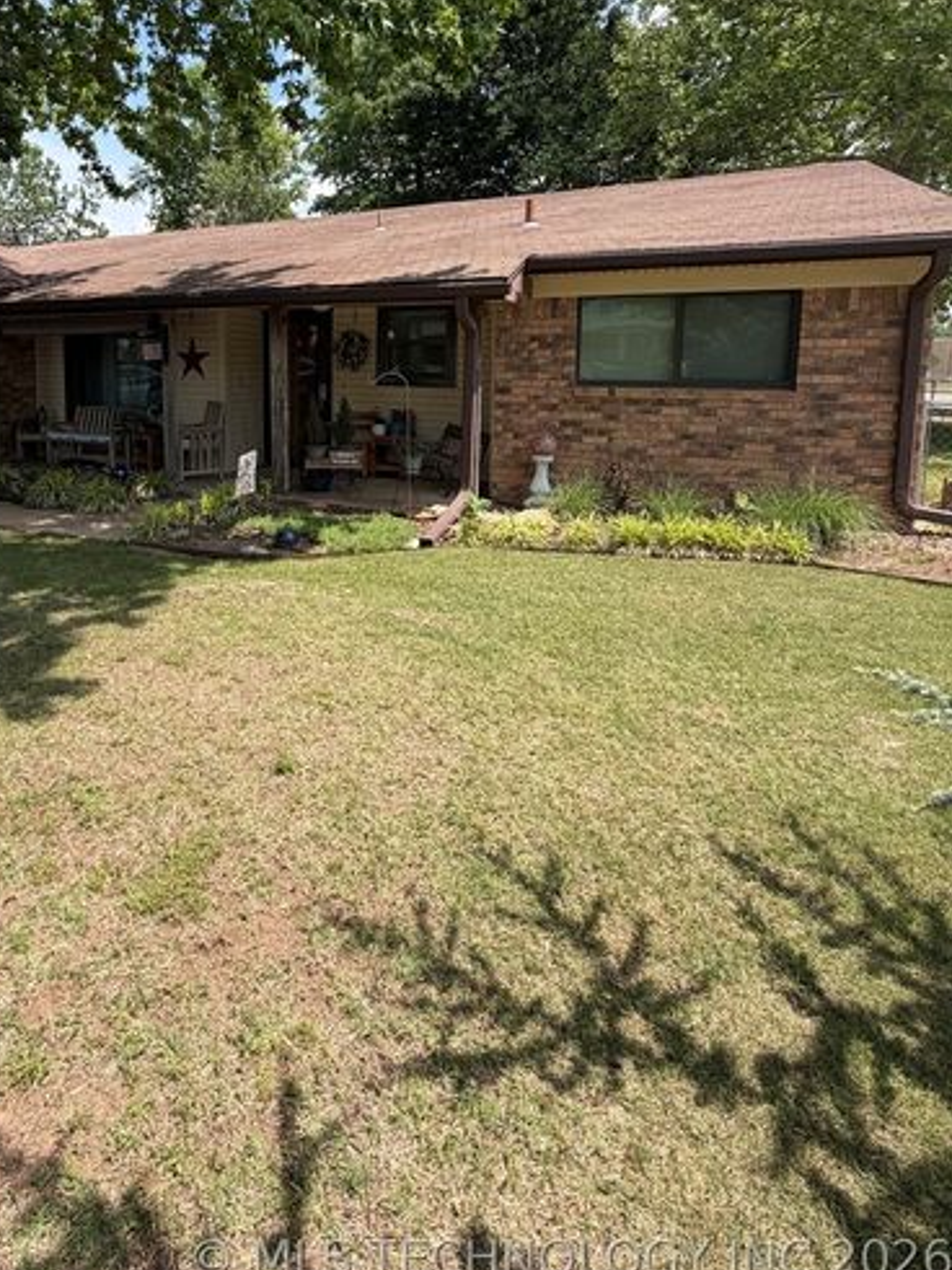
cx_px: 318
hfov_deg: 66.8
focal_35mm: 19
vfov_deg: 82.1
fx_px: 697
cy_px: 436
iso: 40
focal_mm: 2.22
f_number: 2.2
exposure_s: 1/751
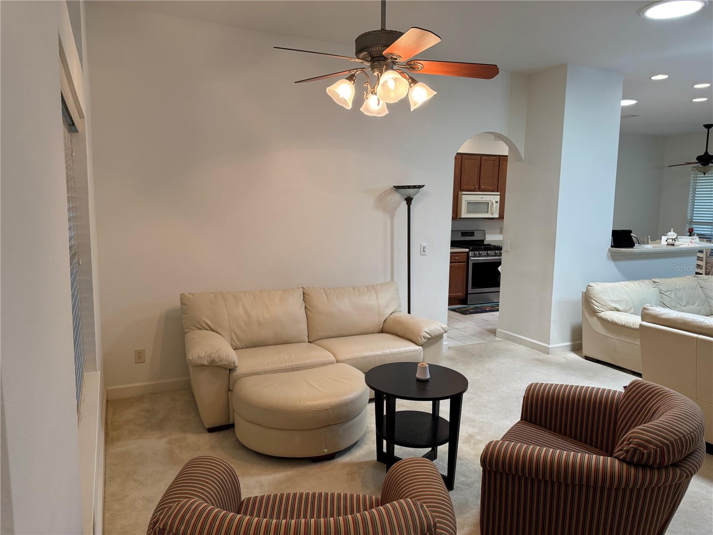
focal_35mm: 24
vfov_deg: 56.8
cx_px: 356
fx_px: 494
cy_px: 268
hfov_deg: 71.6
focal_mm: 6.76
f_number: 1.78
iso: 200
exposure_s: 1/120
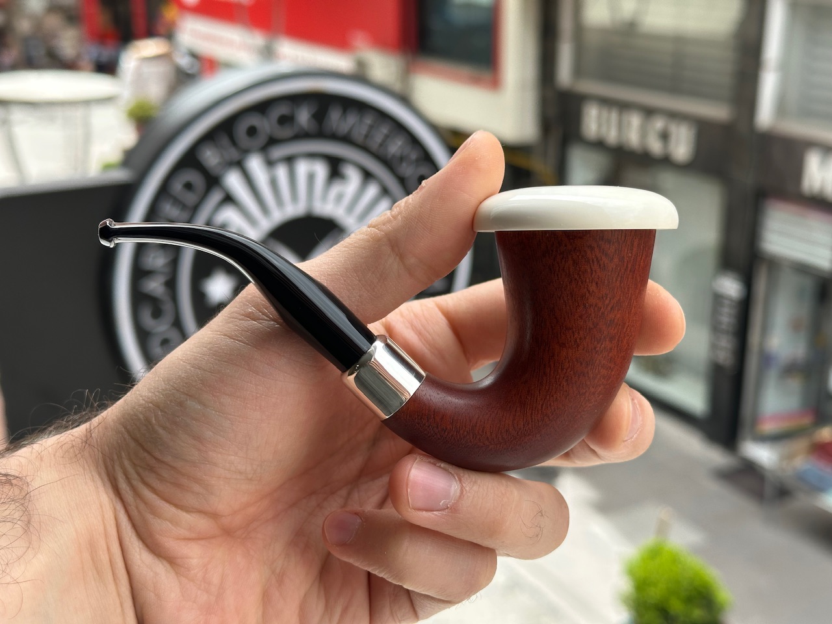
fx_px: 1154
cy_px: 312
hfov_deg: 39.7
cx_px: 416
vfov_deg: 30.3
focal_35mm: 48
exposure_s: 1/944
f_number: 1.78
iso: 64
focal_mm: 6.86
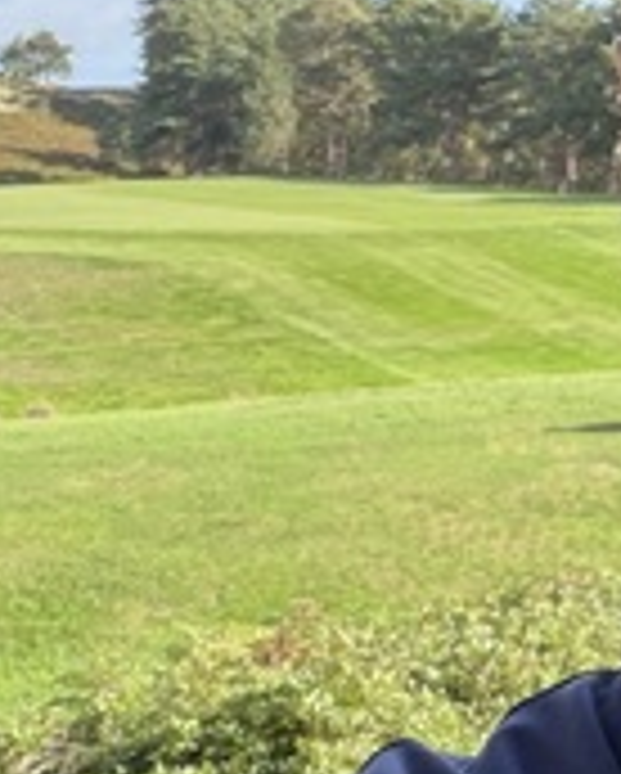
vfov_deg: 18.1
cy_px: 173
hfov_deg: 13.9
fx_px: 2408
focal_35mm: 105
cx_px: 884
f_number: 1.9
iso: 32
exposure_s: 1/334
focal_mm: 2.71
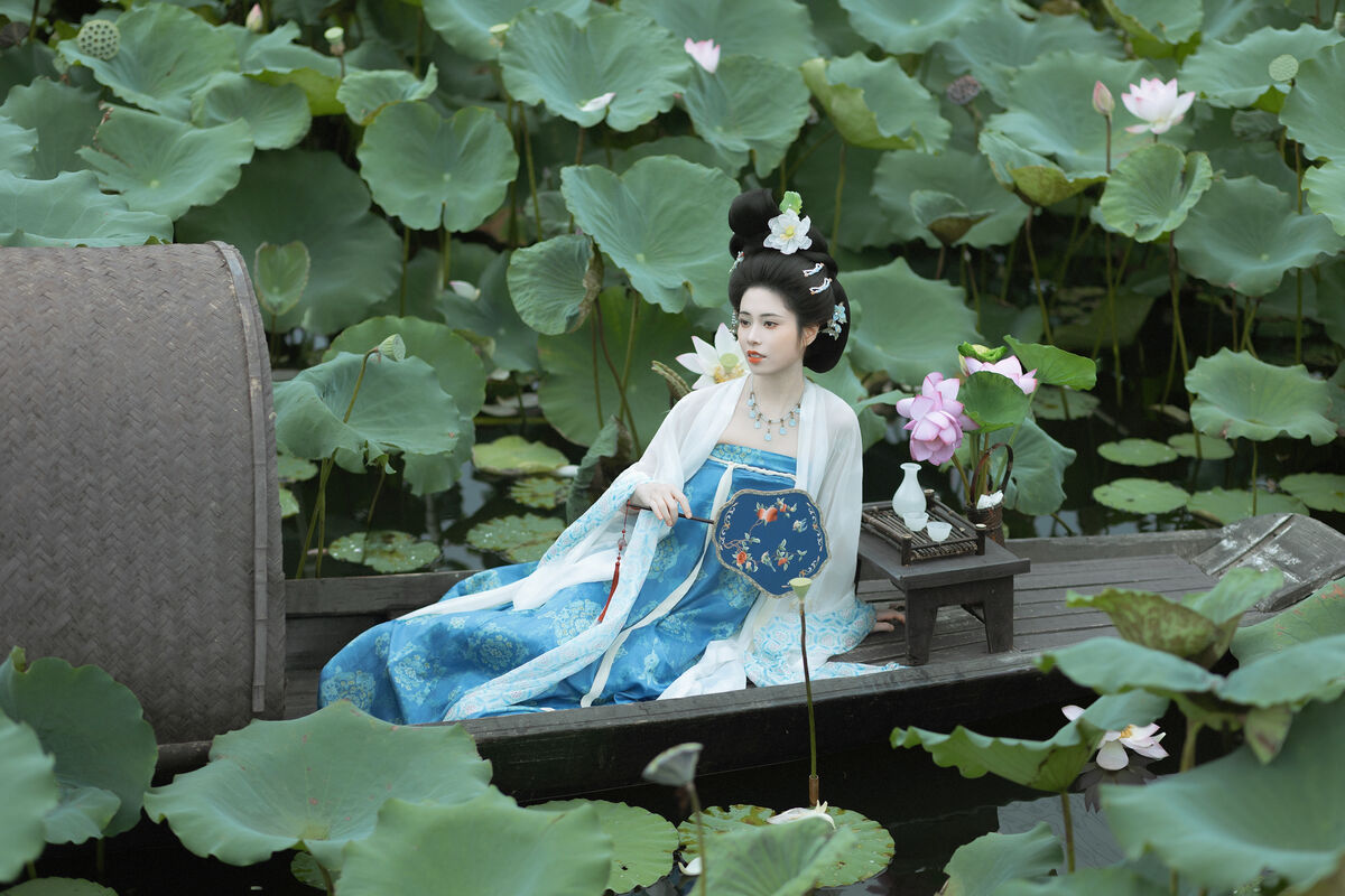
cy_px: 448
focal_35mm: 85
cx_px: 672
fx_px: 3175
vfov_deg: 16.1
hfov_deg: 23.9
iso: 100
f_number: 2
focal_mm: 85
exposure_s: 1/1250
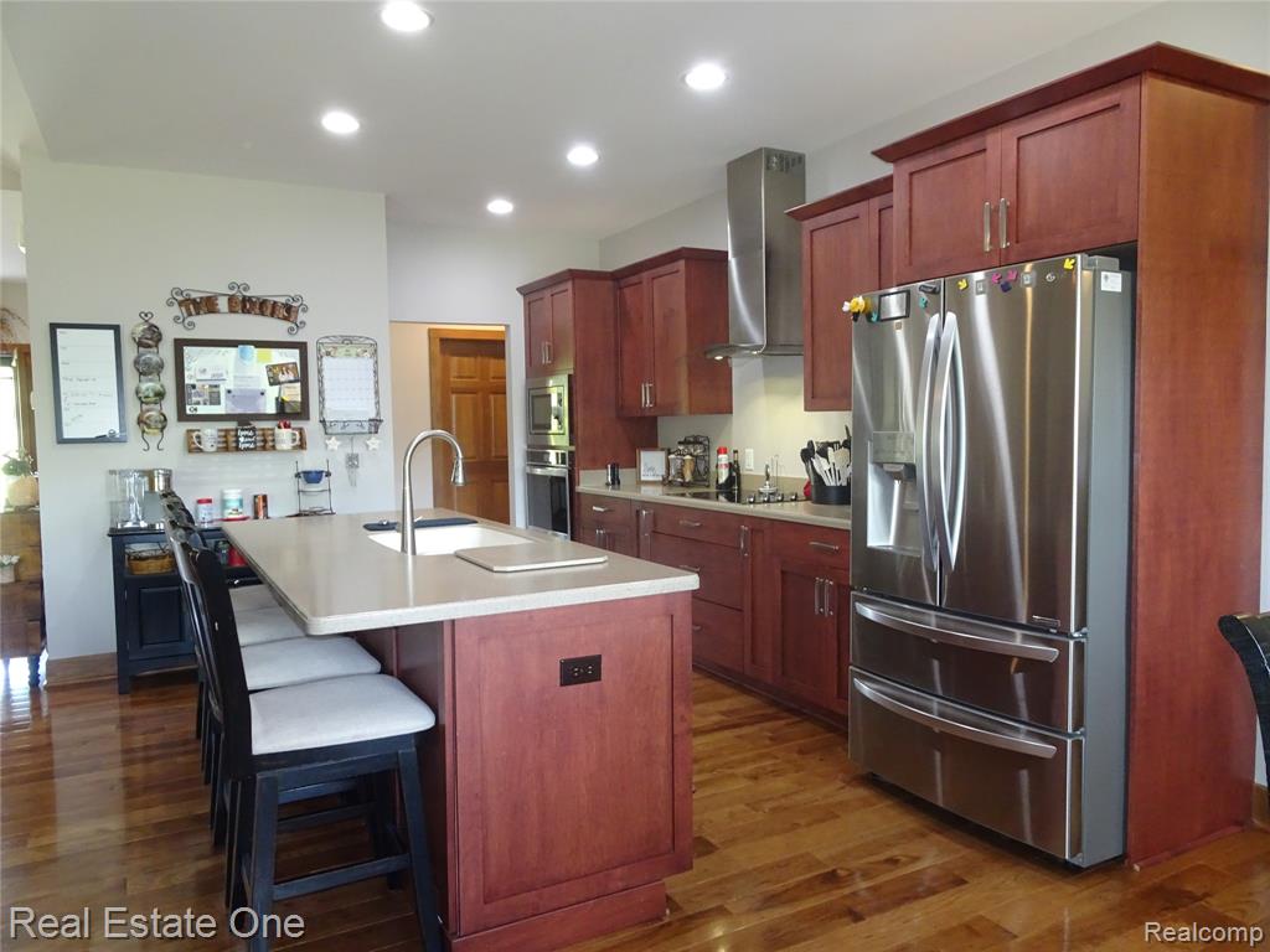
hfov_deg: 71.6
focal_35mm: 24
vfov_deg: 56.8
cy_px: 476
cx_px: 635
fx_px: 881
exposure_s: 1/30
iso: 500
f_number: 3.5
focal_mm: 4.1
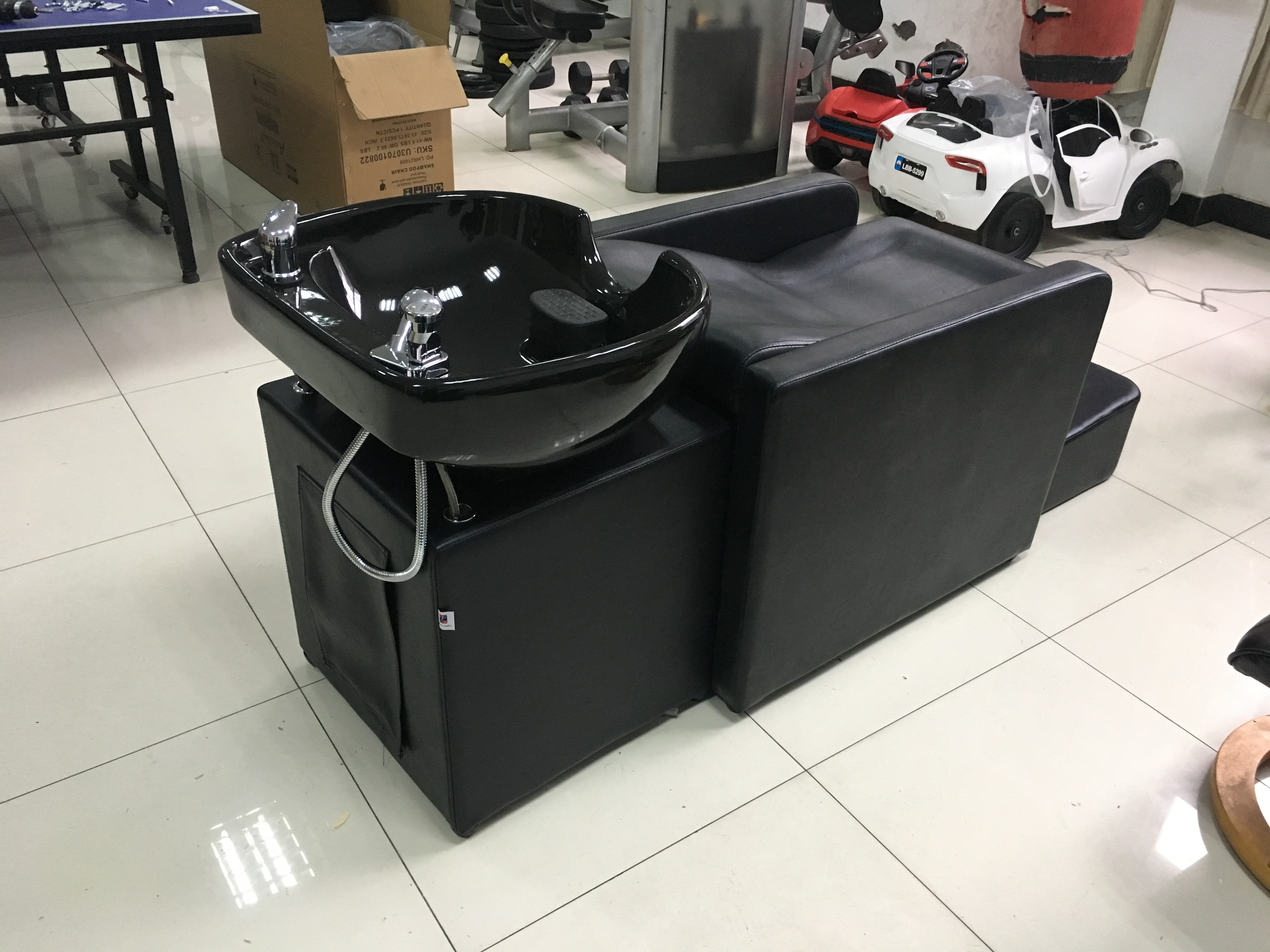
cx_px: 635
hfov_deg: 61.7
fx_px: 1064
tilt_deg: -31.9
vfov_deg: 48.2
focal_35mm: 29
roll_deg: -4.0
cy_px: 476
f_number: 2.2
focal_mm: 4.15
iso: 250
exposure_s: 1/33
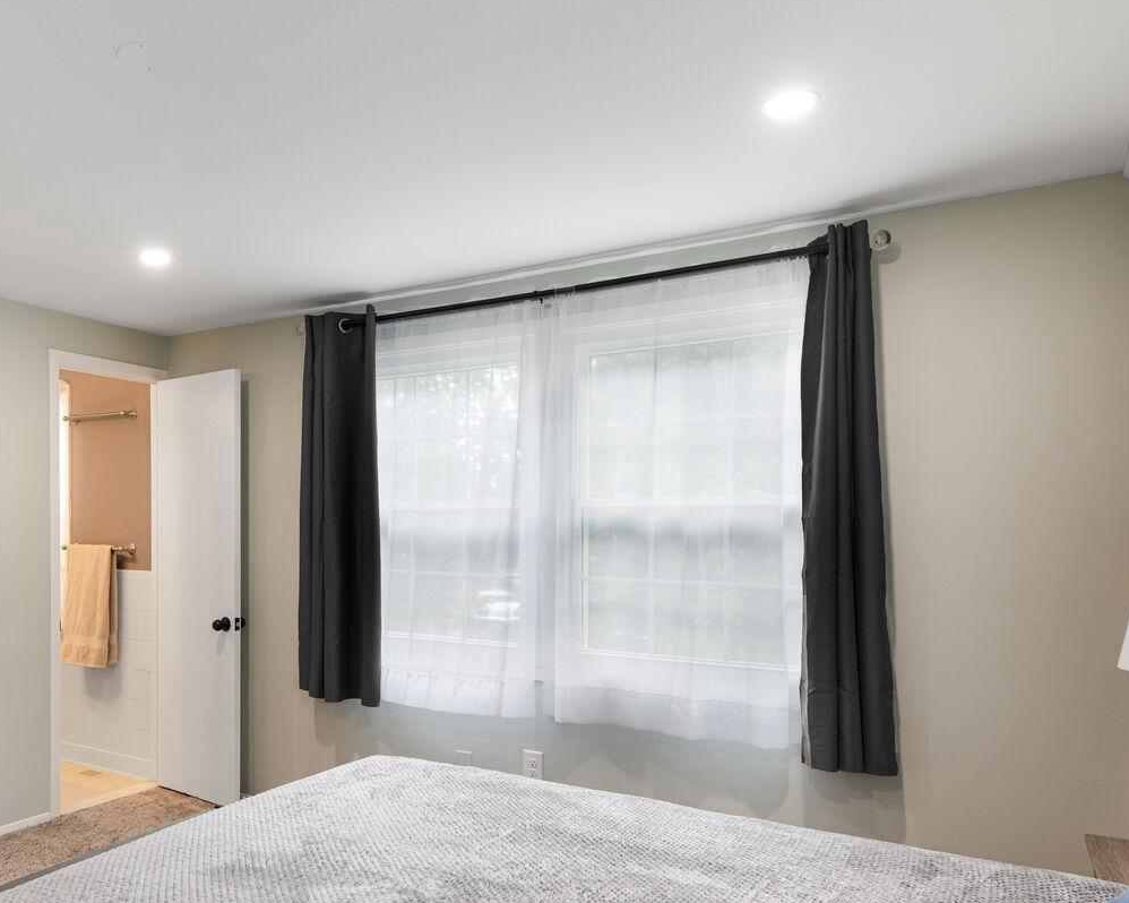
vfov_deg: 54.2
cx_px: 363
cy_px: 571
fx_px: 869
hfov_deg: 64.1
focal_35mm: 26
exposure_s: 1/13
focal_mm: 16
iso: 200
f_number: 8
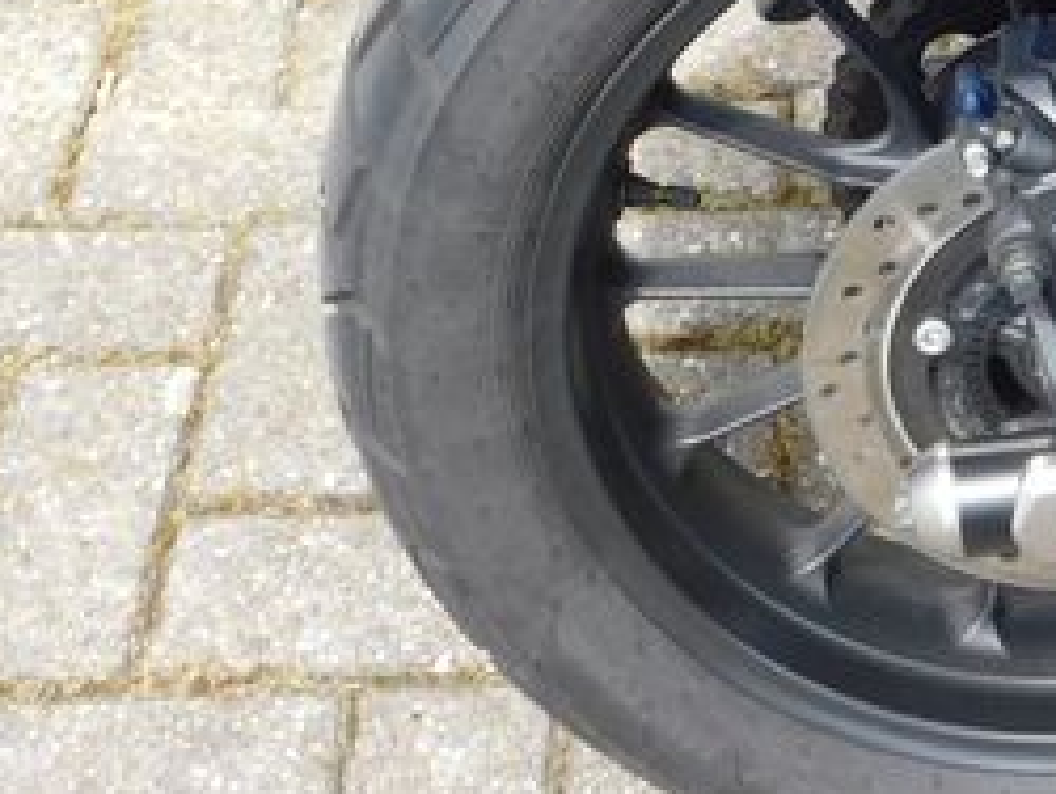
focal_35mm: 92
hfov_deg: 20.6
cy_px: -63
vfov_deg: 15.7
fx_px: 2809
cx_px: 1048
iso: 125
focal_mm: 6.3
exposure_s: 1/250
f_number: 3.5
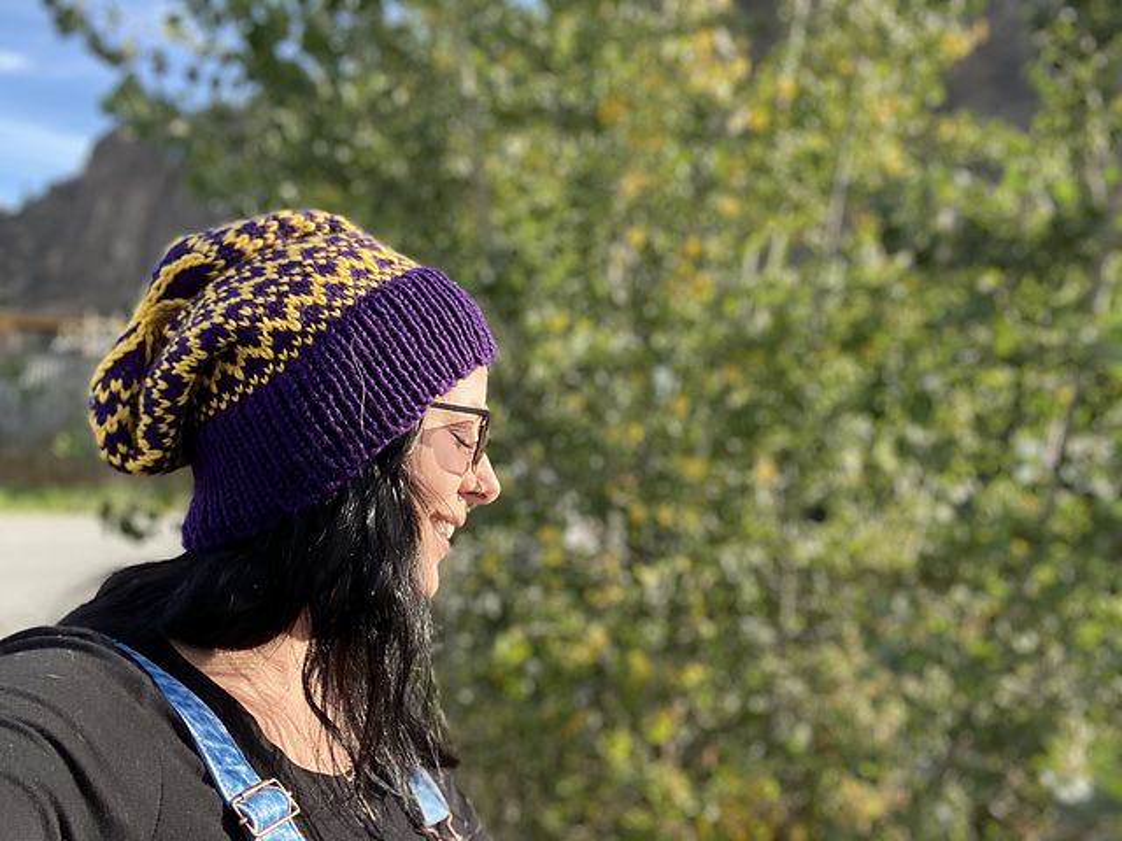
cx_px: 561
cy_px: 420
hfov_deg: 60.0
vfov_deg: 46.8
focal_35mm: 30
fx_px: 972
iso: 25
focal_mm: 2.71
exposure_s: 1/210
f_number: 2.2
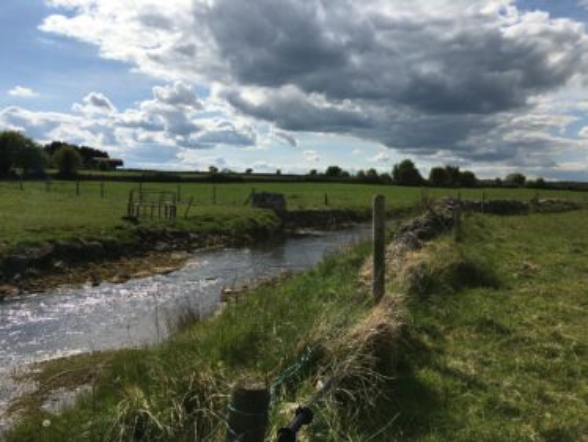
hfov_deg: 61.6
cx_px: 294
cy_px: 221
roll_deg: -1.2
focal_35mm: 29
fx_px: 493
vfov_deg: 48.3
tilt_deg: -4.3
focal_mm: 4.15
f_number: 2.2
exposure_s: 1/3205
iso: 25
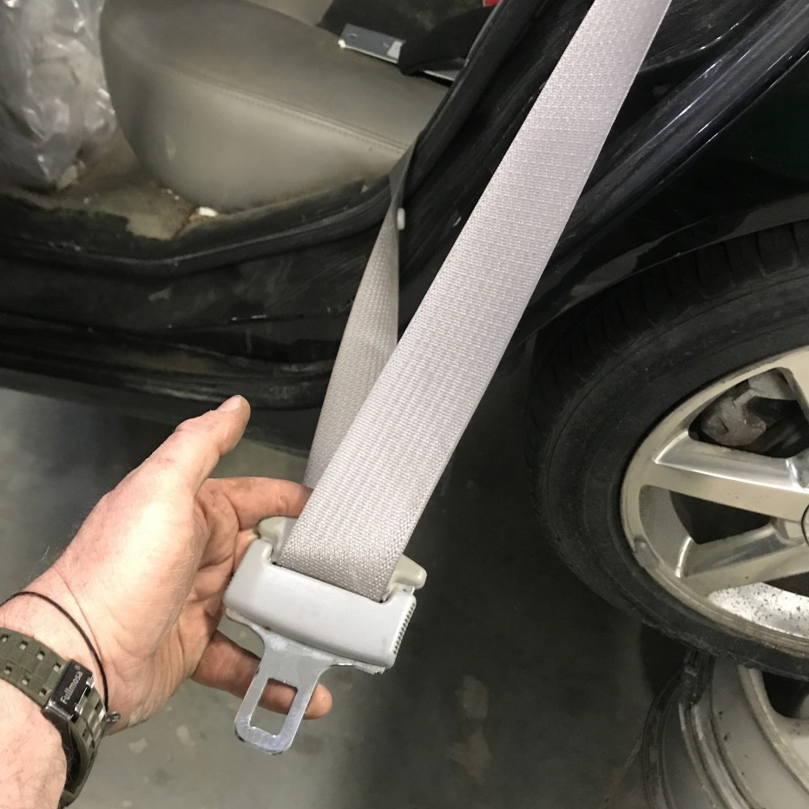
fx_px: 899
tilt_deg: -49.8
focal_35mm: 34
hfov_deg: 48.1
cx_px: 321
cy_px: 414
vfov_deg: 48.4
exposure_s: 1/15
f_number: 1.8
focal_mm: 3.99
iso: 100
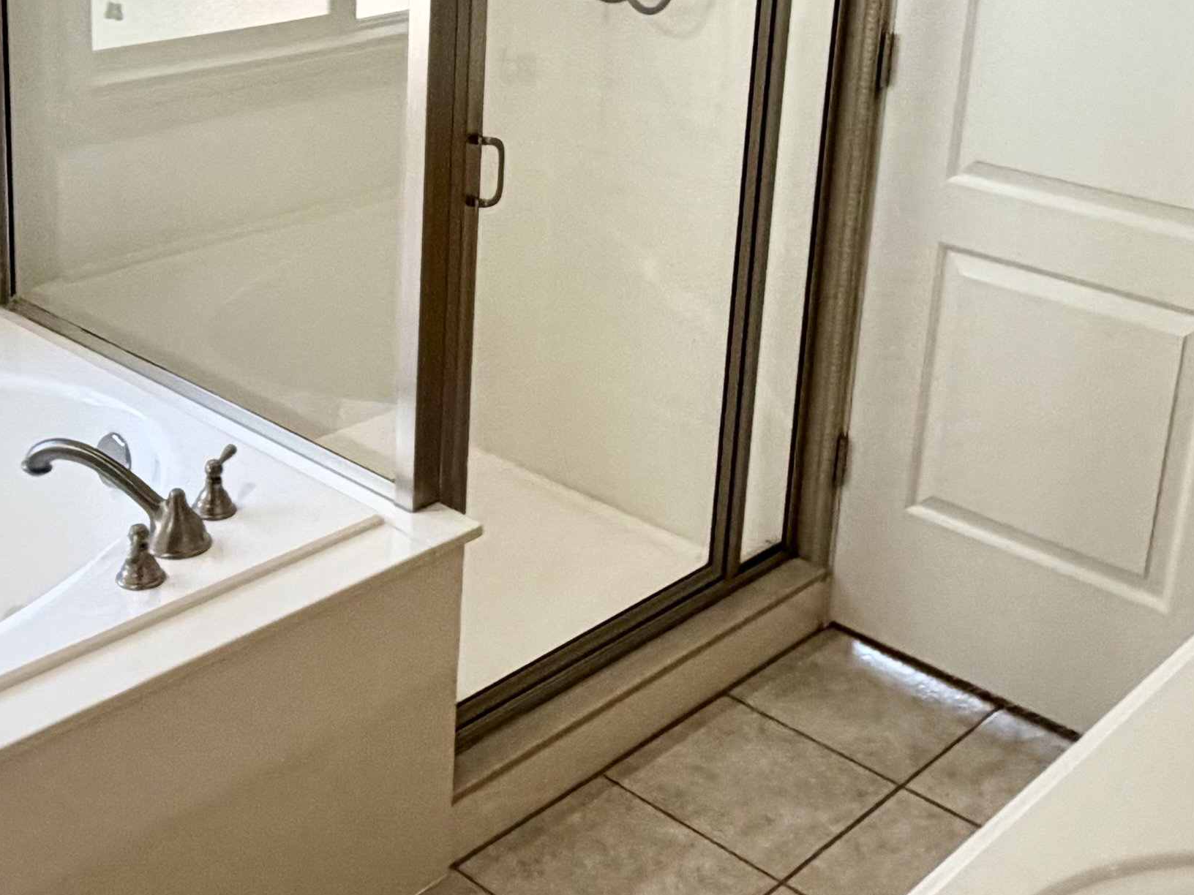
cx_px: 355
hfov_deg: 38.3
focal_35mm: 49
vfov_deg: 28.9
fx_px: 1690
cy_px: 150
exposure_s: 1/120
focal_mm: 2.22
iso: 200
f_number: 2.2
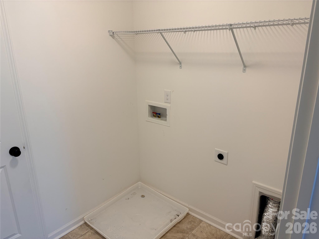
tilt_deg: -17.8
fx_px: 240
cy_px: 120
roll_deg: +1.5
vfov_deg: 53.1
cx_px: 160
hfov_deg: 67.3
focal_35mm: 26
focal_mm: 5.96
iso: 100
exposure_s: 1/120
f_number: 1.6
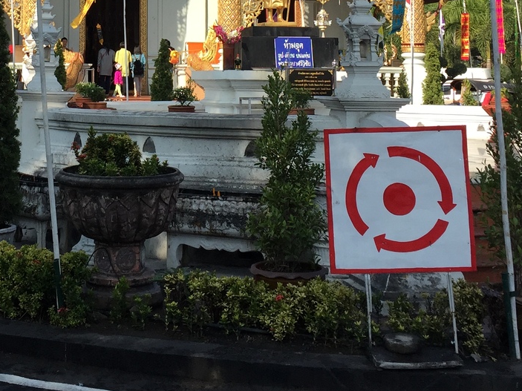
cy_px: -39
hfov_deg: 28.9
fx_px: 995
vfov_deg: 21.1
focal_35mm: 66
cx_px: 127
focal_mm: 4.15
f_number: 2.2
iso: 32
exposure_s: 1/1276
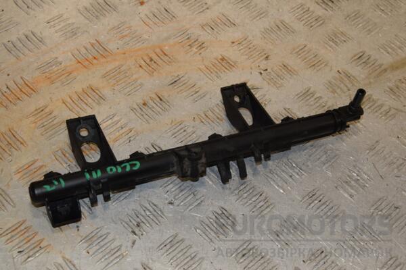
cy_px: 135
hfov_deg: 28.1
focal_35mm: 72
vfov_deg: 18.9
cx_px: 203
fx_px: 812
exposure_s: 1/200
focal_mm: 48
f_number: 10
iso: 800
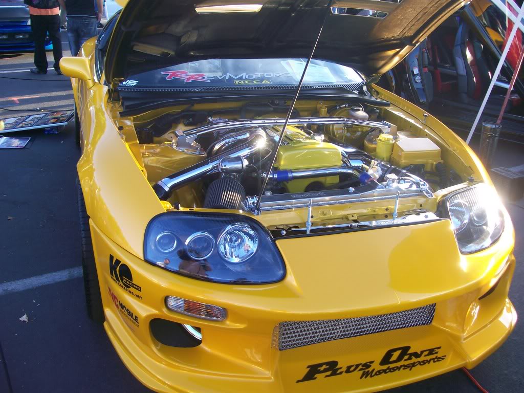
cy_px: 196
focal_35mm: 36
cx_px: 262
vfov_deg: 39.7
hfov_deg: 51.4
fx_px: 545
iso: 80
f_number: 2.7
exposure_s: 1/87.5
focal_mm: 6
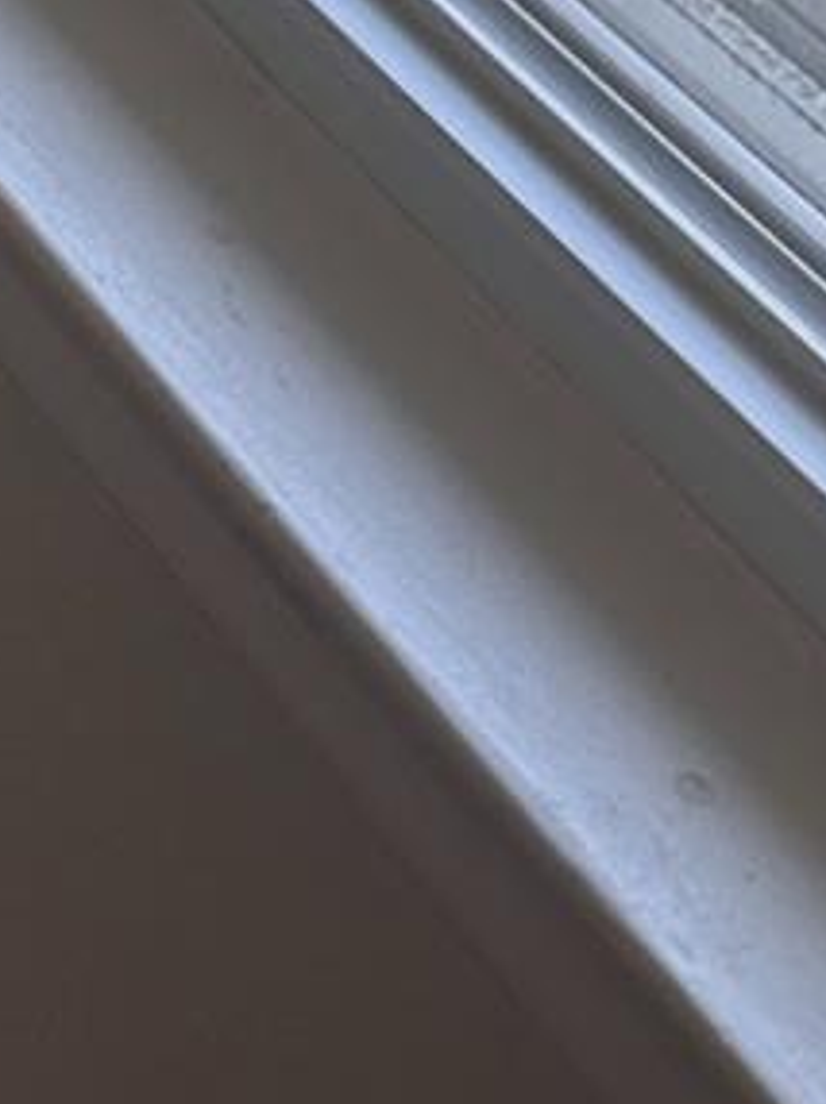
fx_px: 4015
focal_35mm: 126
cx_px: -978
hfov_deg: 10.5
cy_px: -1251
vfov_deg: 13.1
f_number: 1.78
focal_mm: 6.86
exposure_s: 1/198
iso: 64
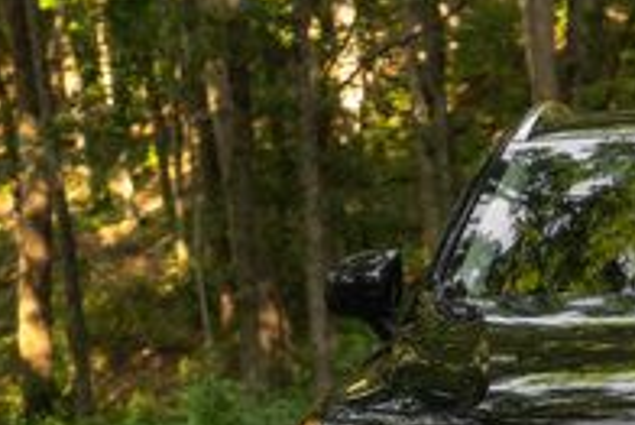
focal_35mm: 163
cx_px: 758
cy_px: 508
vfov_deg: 8.3
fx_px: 2877
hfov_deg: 12.3
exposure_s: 1/400
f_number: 5.6
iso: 640
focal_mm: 50
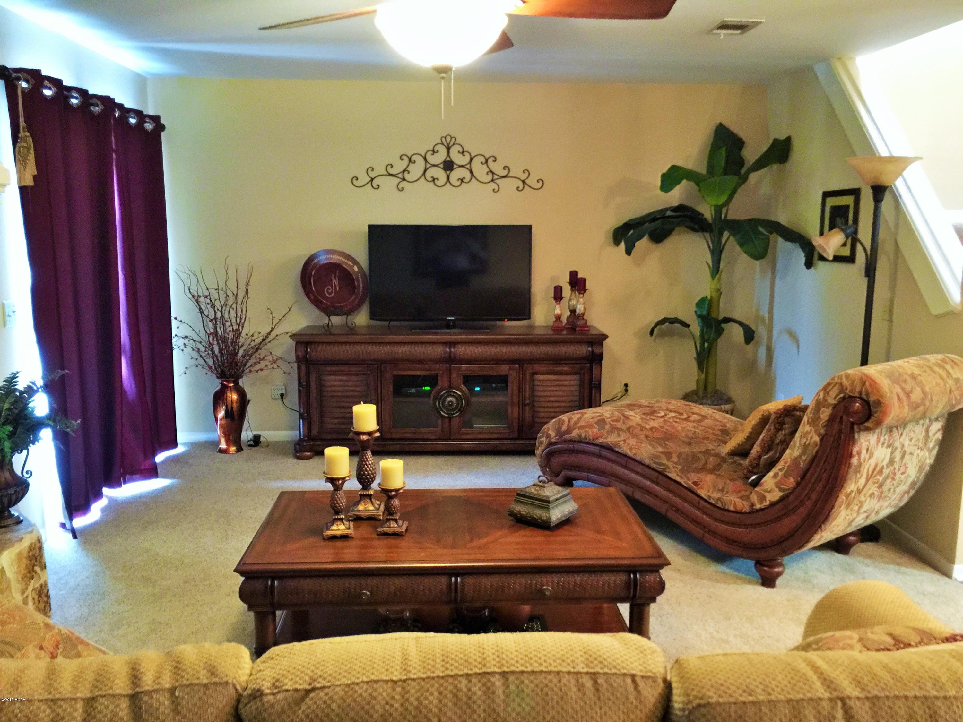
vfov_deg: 48.2
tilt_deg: -9.9
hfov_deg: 61.7
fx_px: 807
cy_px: 361
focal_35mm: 29
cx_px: 482
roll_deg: -1.1
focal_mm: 4.15
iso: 125
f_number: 2.2
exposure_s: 1/4
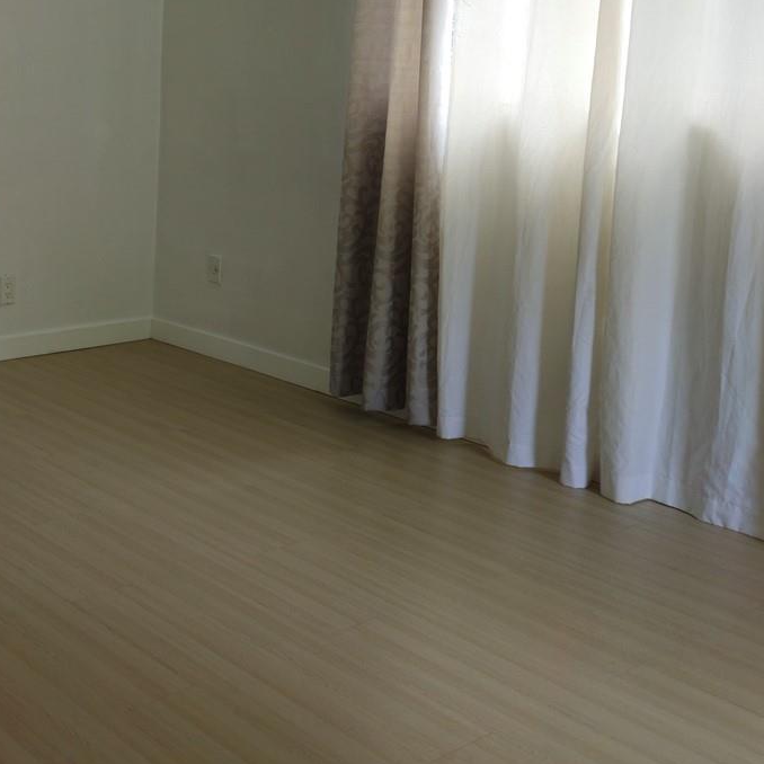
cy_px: 183
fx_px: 1199
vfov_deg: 34.5
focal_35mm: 48
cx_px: 25
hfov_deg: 32.8
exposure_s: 1/120
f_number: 1.8
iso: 40
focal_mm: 5.4
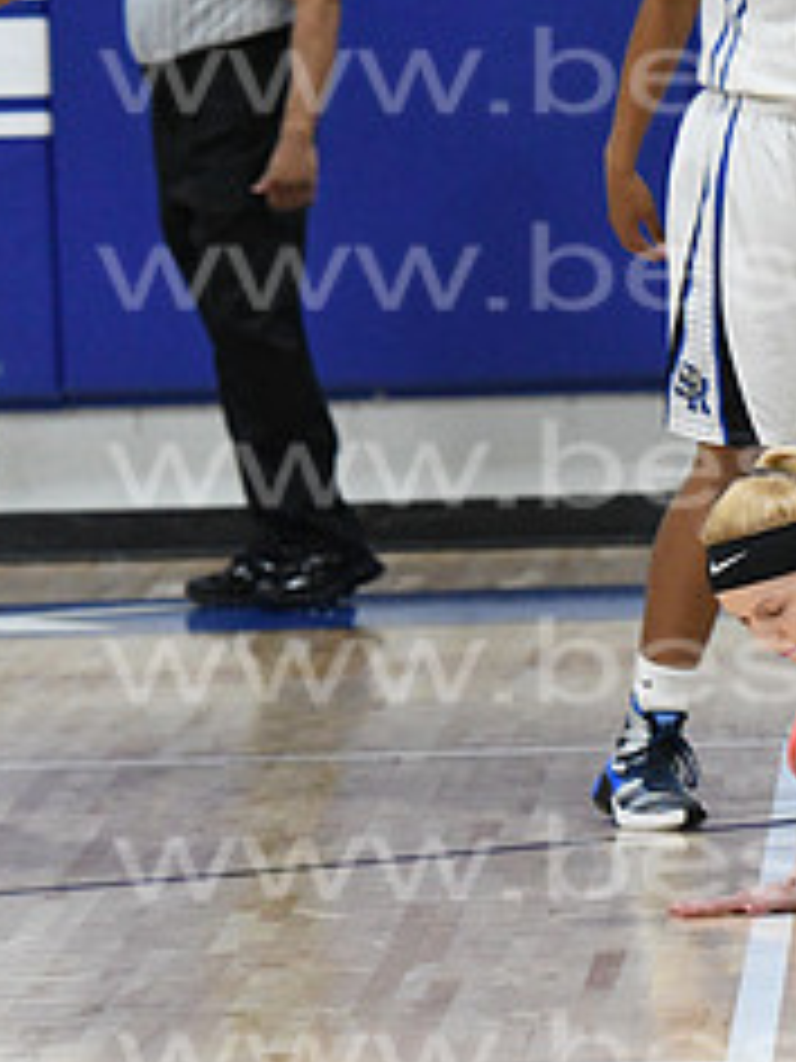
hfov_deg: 3.0
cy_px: 574
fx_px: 15238
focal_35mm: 497
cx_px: 1133
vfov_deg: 4.0
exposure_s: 1/640
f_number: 4
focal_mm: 140
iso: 5000
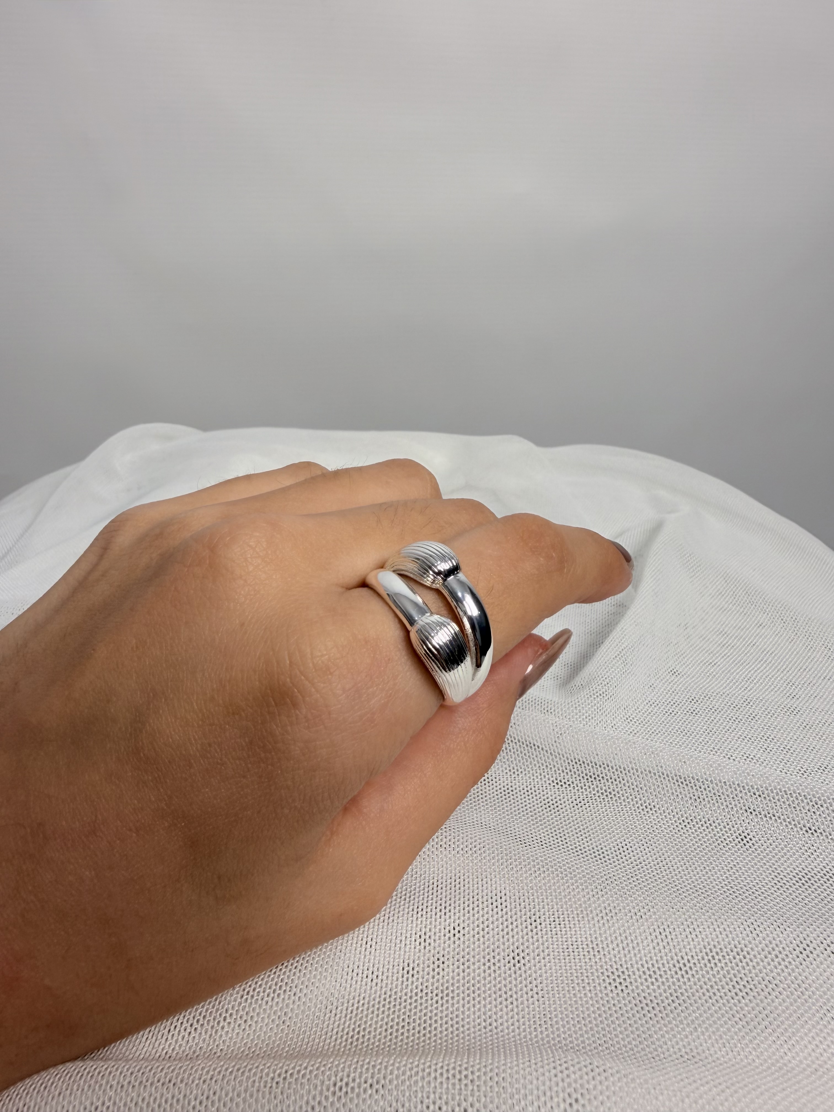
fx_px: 803
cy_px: 556
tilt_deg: -23.6
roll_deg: -0.1
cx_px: 417
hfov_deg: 54.9
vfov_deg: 69.4
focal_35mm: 25
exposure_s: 1/150
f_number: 2.2
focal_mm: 2.22
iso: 40
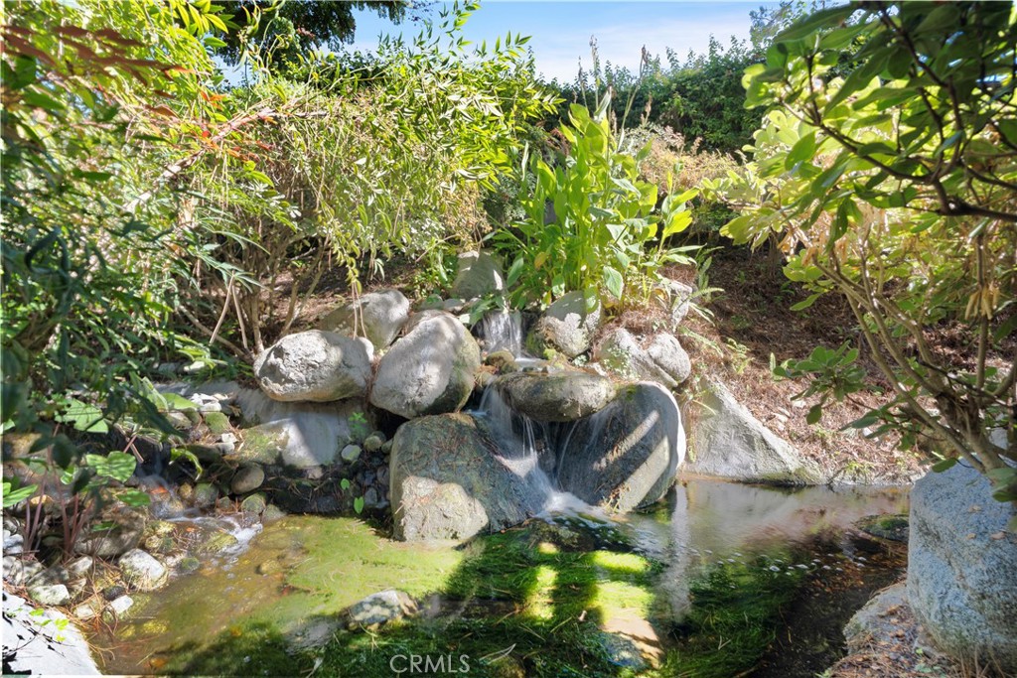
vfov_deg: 73.8
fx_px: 452
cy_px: 339
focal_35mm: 16
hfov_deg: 96.7
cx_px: 508
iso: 250
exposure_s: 1/5
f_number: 9
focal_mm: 16
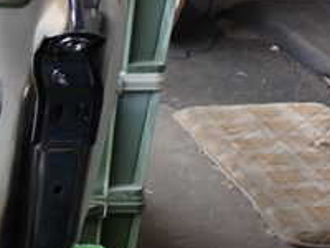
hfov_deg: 19.2
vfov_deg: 16.3
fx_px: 858
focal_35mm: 90
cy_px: 182
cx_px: -155
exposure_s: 1/60
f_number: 2.3
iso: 100
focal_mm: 5.4
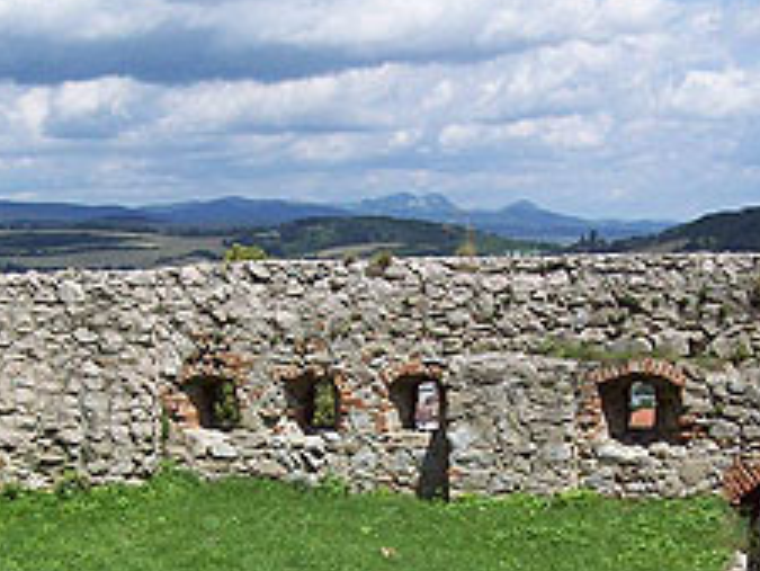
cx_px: 419
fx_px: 1582
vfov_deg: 20.3
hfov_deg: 27.0
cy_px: 443
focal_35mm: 72
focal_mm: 6
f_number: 4.8
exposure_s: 1/695
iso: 80
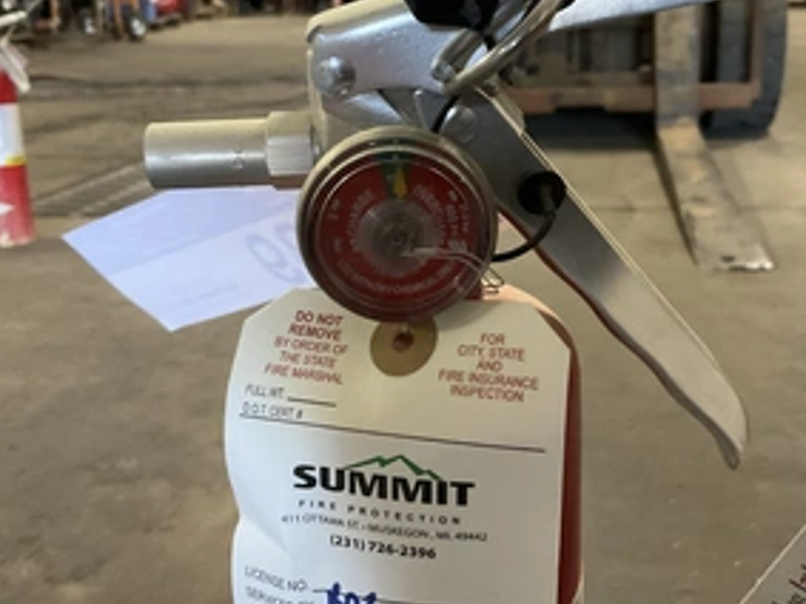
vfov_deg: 35.0
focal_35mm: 41
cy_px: 234
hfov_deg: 45.6
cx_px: 473
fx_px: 954
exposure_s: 1/60
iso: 250
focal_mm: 3
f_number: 1.8
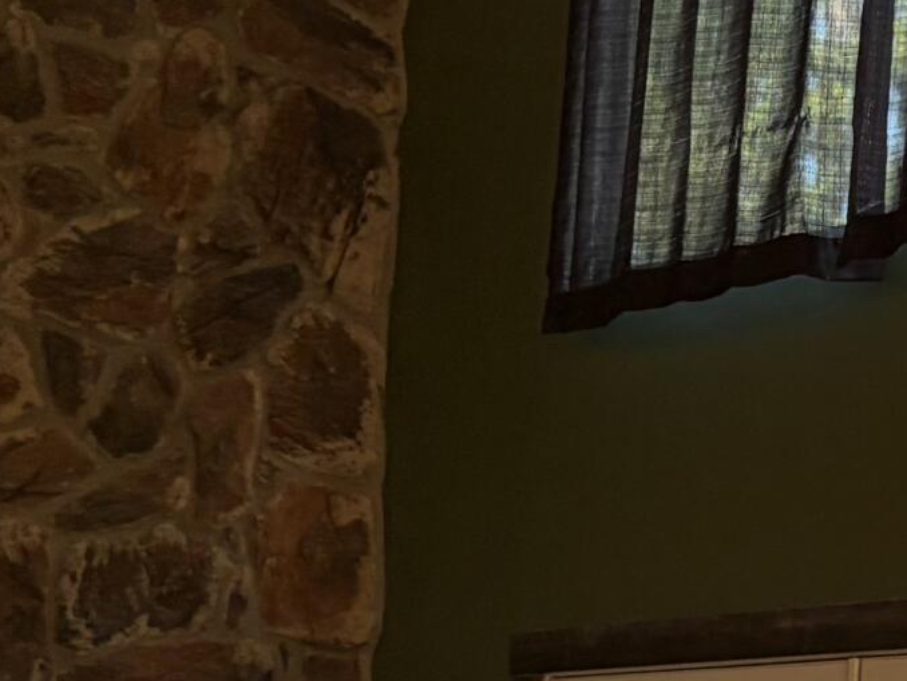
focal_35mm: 115
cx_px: 1205
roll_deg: -0.2
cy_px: 753
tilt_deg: +5.6
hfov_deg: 16.1
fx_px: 3014
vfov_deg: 12.7
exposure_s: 1/60
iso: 100
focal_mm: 5.96
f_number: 1.6
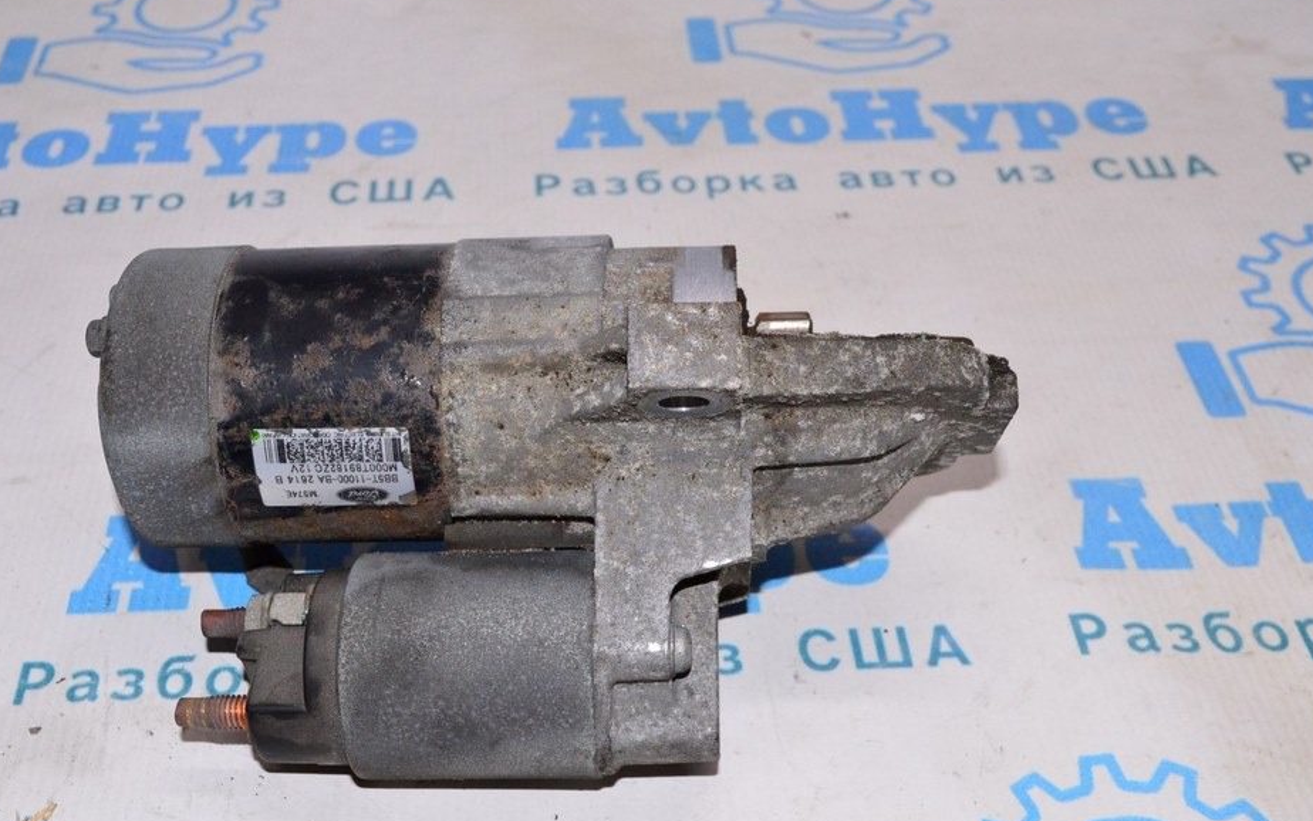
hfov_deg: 45.2
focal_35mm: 44
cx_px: 600
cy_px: 462
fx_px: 1575
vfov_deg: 29.2
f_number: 8
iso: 1600
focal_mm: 26
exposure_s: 1/200
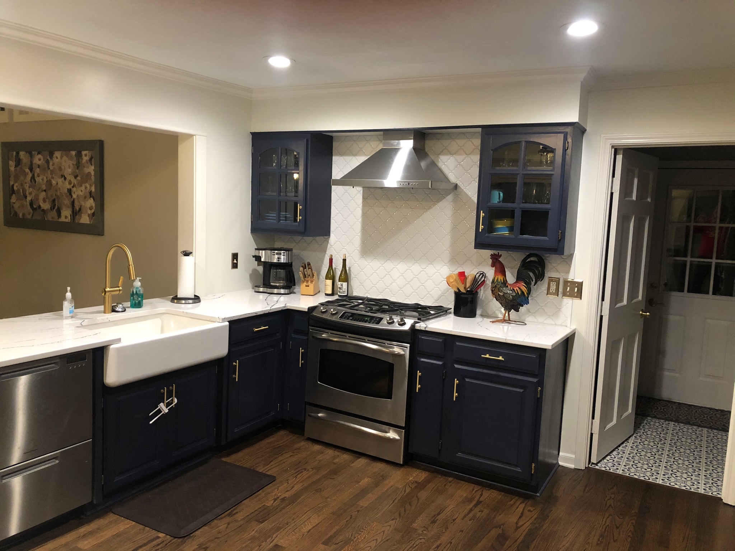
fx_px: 595
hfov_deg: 63.4
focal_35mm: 28
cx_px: 368
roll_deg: -3.1
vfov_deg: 49.7
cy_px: 276
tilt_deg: -6.2
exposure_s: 1/15
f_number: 1.8
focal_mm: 3.99
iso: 100
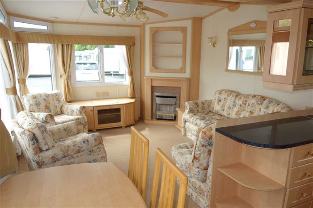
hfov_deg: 65.5
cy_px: 104
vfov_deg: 46.4
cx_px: 156
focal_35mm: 28
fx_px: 243
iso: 125
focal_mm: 10.4
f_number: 3.5
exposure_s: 1/100
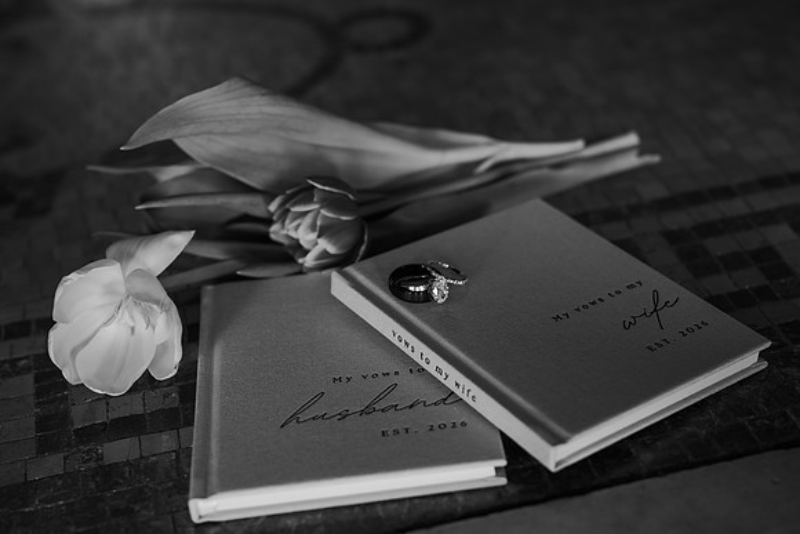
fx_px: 1392
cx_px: 419
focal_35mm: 63
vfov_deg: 21.7
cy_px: 281
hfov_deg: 32.1
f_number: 2.8
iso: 250
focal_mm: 50
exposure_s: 1/100
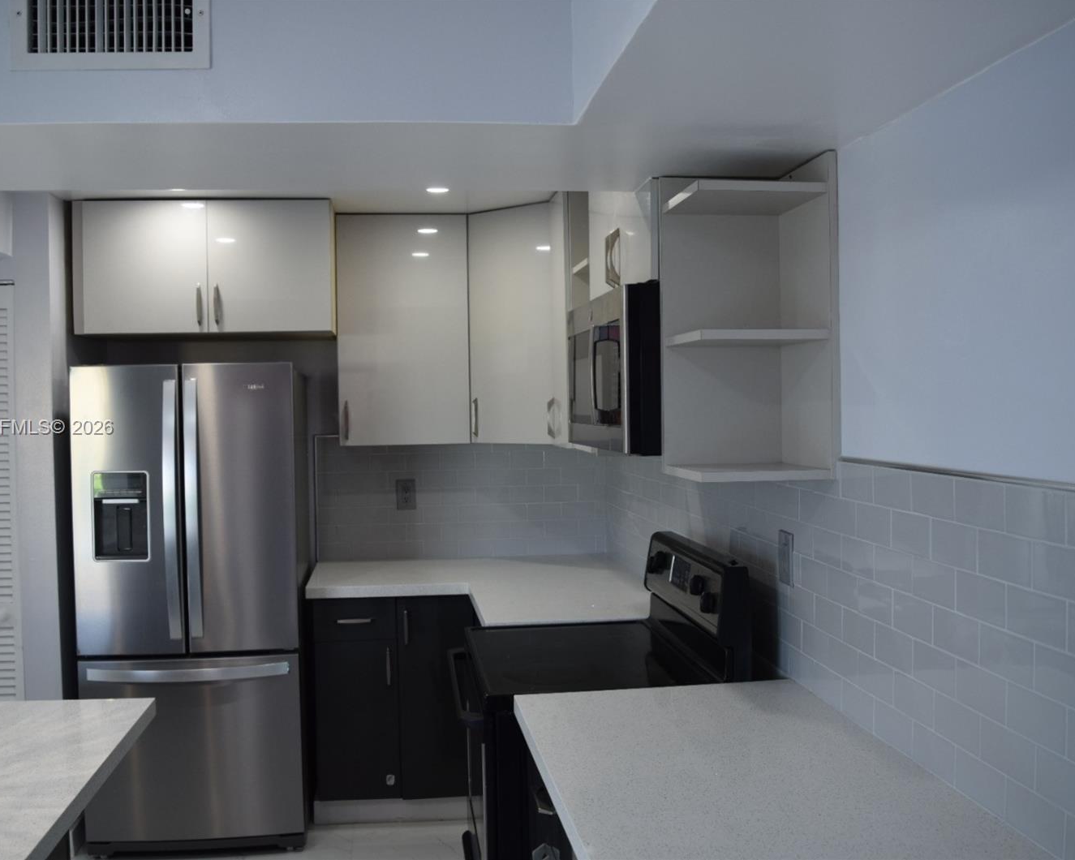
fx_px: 1082
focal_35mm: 34
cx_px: 510
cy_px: 428
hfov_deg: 52.8
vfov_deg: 43.4
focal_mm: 20
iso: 400
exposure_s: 1/100
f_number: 5
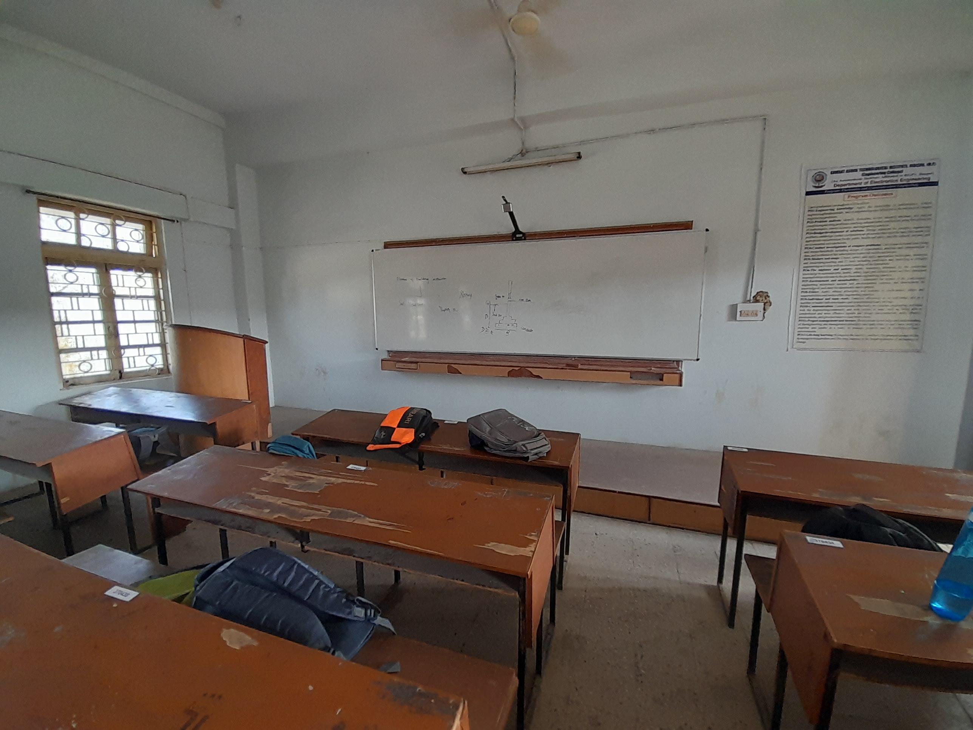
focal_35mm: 13
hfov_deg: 106.2
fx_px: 365
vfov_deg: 89.9
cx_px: 486
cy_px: 365
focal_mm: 1.13
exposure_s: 1/50
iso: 125
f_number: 2.2
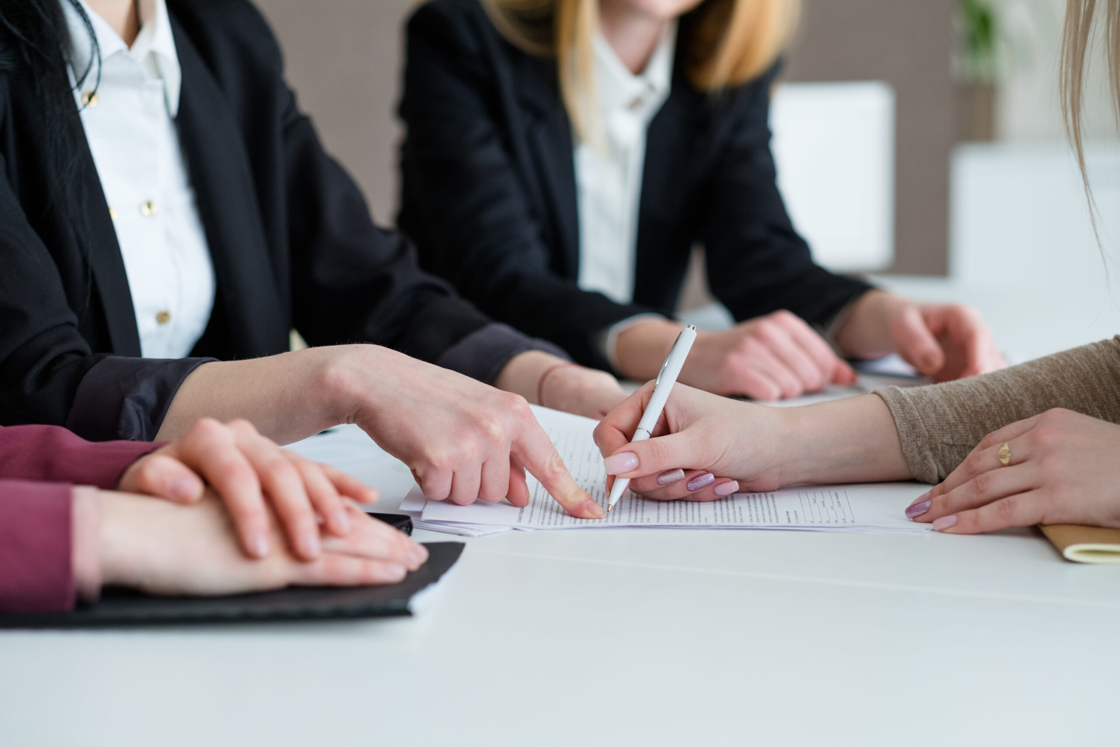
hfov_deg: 24.2
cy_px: 374
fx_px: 2613
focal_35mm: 84
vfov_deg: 16.3
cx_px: 560
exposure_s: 1/250
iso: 400
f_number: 2.2
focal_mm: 56
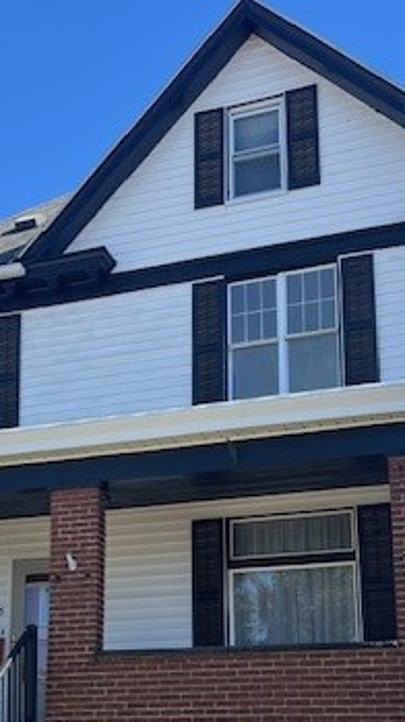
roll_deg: +0.9
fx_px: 994
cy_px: 569
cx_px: 126
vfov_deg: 38.5
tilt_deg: +13.7
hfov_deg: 22.9
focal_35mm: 52
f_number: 1.5
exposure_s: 1/1089
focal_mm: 5.7
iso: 50
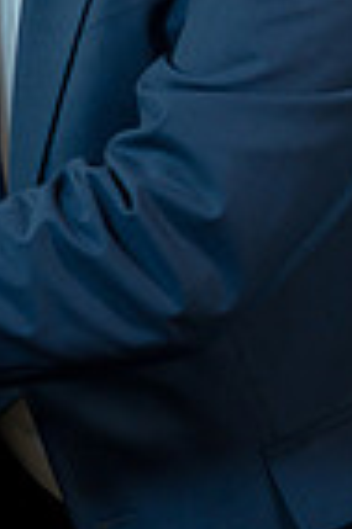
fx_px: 4851
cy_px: -189
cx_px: -48
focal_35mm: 330
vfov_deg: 6.2
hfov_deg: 4.1
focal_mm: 105
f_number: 5
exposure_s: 1/100
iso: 250
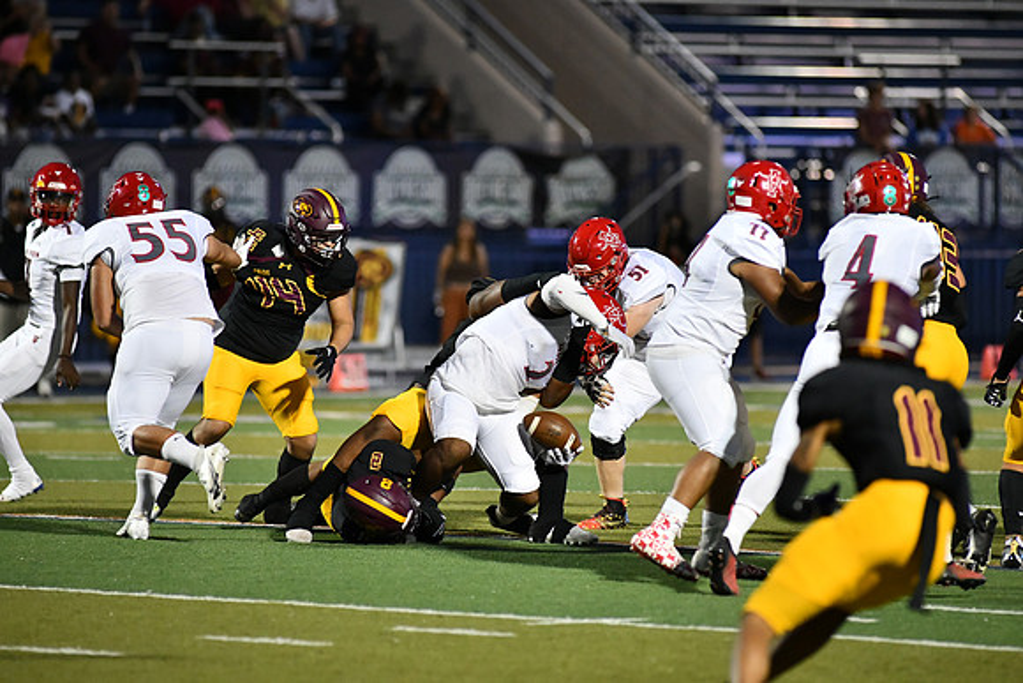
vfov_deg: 4.6
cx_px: 512
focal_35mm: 300
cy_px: 342
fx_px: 8527
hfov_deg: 6.9
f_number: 4
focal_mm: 300
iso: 6400
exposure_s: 1/1250
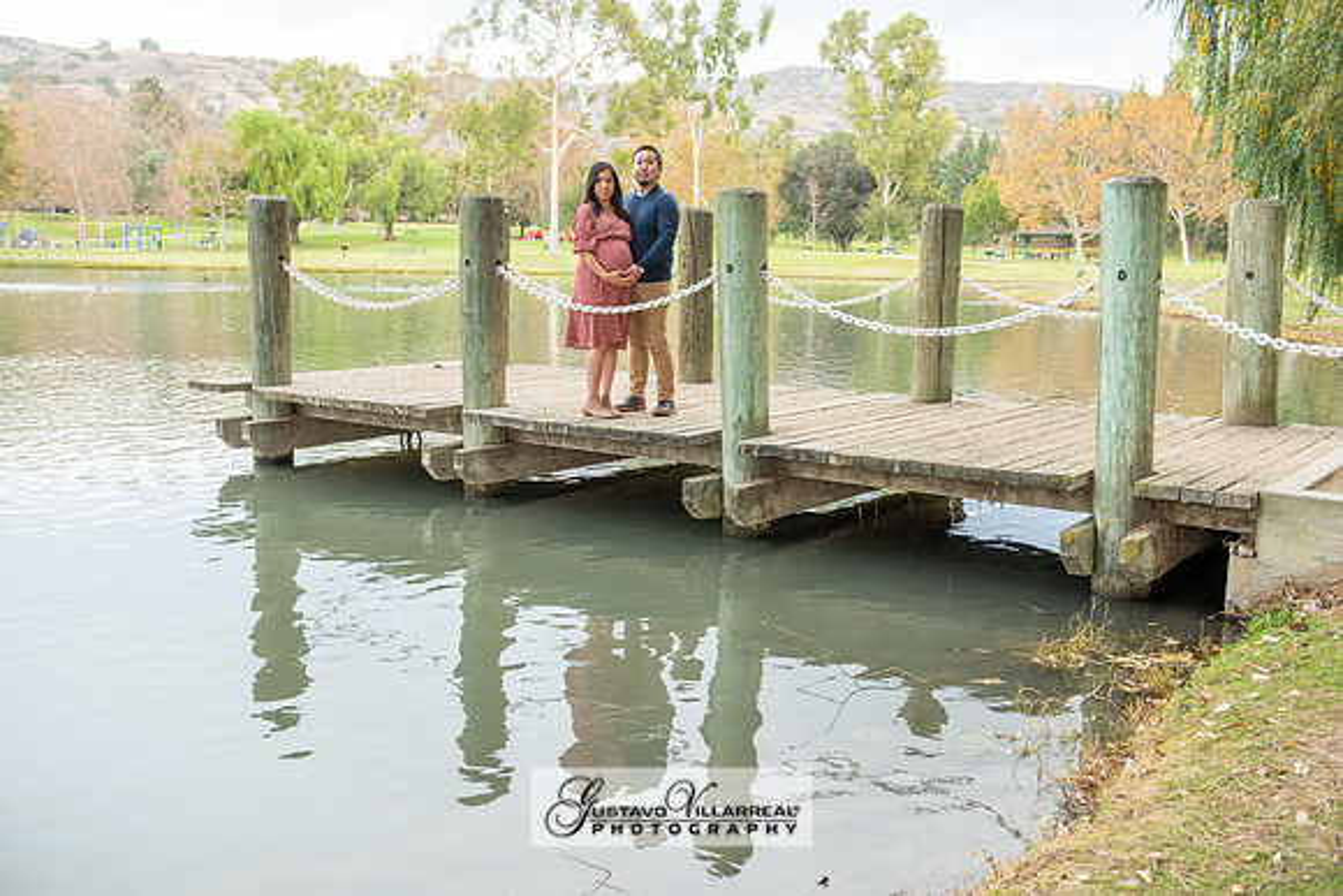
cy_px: 448
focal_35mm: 36
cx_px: 672
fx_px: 1343
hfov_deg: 53.1
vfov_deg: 36.9
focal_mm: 36
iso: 320
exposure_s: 1/125
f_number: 5
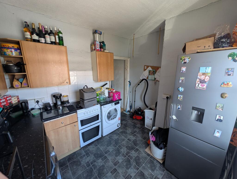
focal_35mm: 12
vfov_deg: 94.6
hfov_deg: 110.5
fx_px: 82
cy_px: 90
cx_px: 118
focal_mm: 2.23
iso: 40
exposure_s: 1/27.9
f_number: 1.95
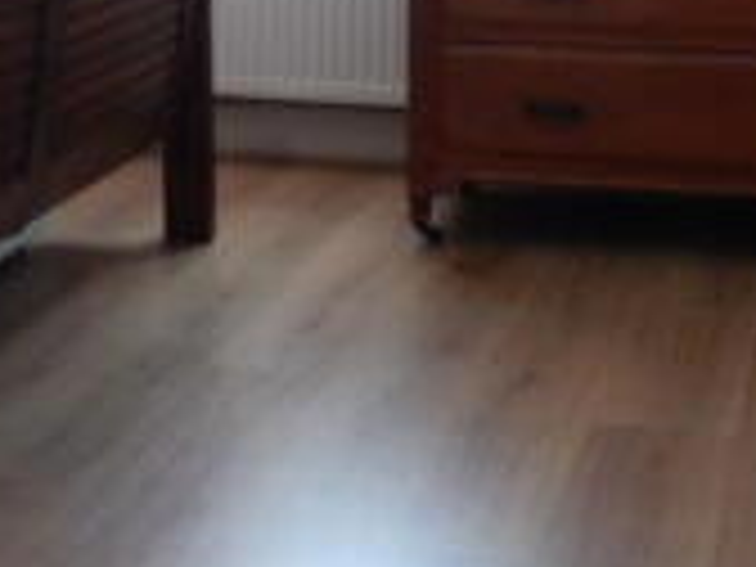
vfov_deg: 16.4
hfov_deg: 22.3
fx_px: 1900
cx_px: 191
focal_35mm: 87
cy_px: -92
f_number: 3.7
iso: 400
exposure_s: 1/30
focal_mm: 4.5
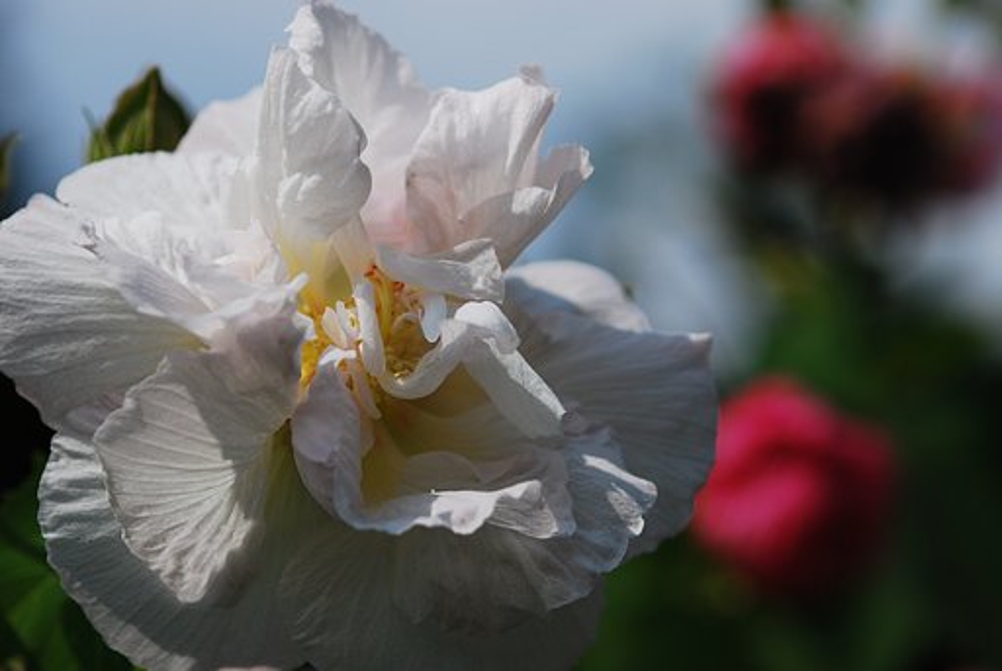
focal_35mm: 158
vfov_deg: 8.7
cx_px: 501
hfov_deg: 13.0
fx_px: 4390
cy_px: 336
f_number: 4.5
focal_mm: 105
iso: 200
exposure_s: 1/2000
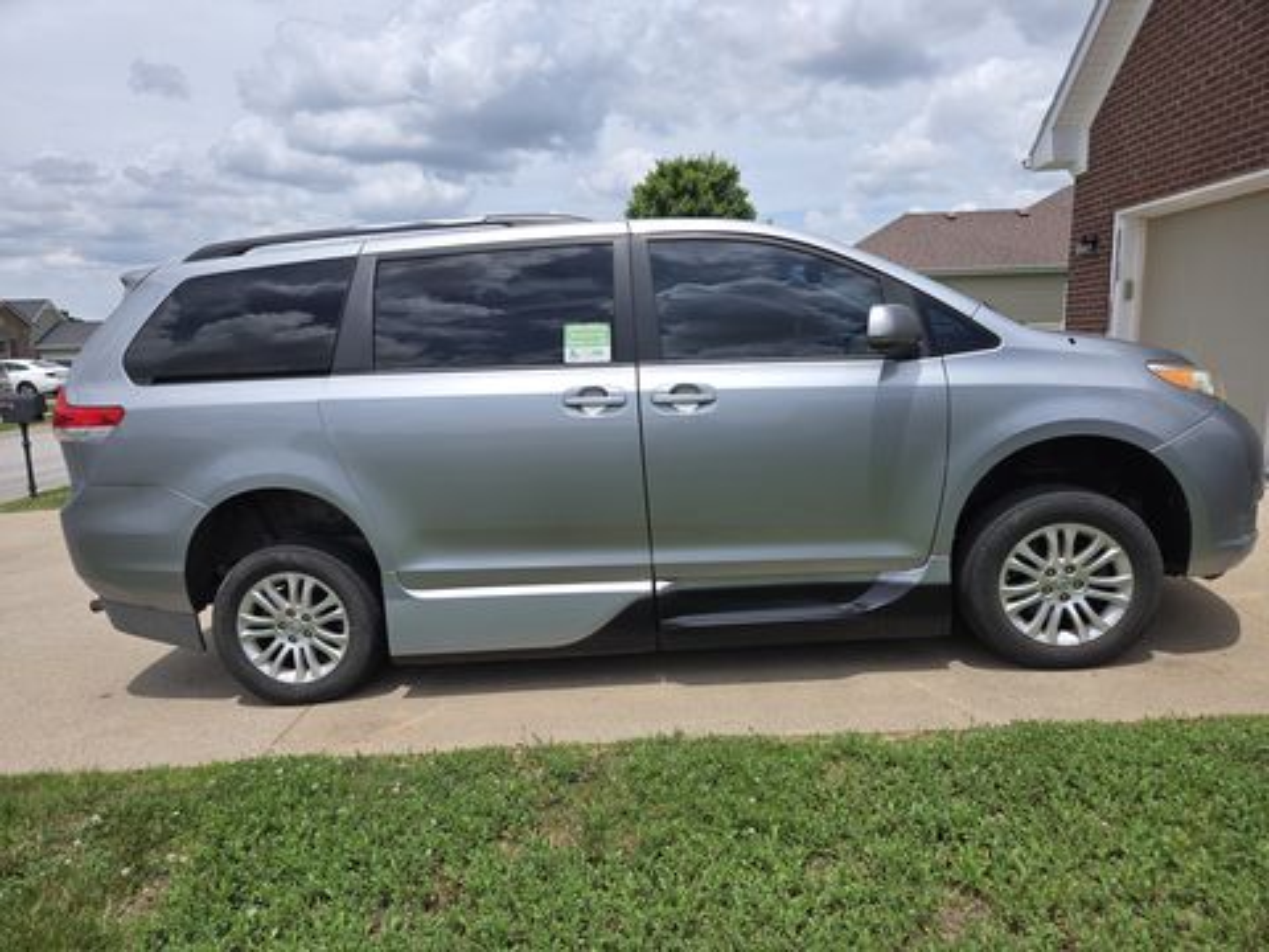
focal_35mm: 23
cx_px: 634
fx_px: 843
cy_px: 476
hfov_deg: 73.9
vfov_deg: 58.9
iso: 25
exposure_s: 1/2021
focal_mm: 5.4
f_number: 1.8
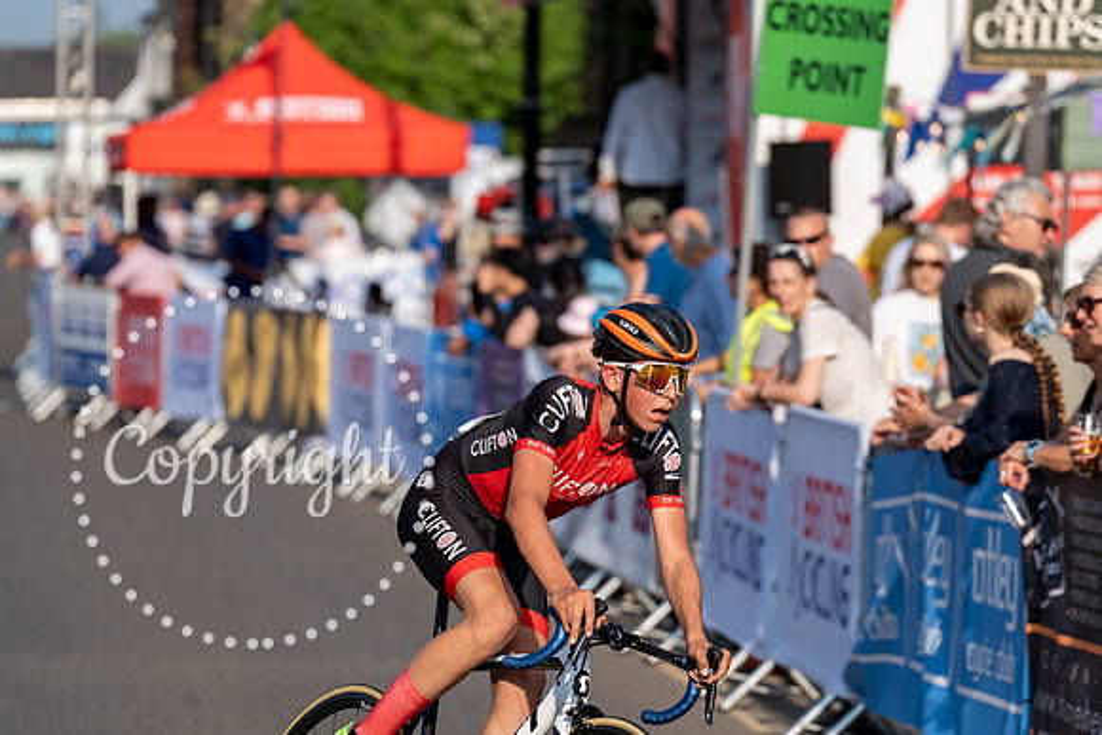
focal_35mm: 197
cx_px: 551
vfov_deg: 7.0
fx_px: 6032
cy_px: 368
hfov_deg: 10.4
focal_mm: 197
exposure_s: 1/1000
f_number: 4.5
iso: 160
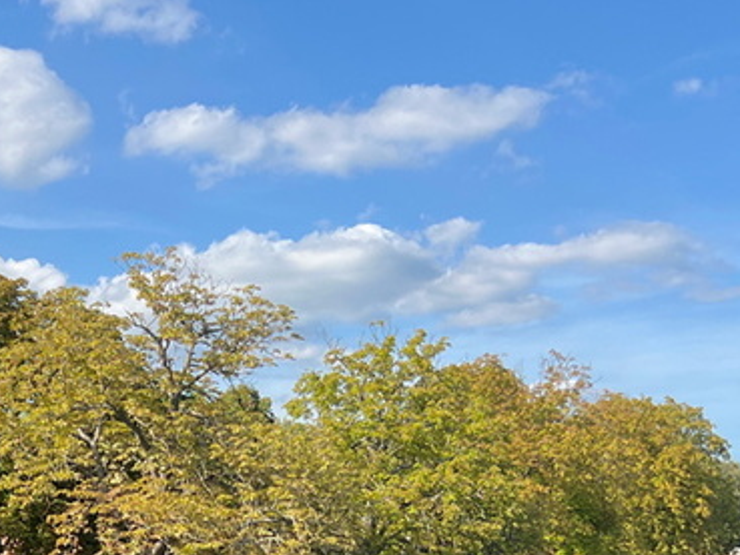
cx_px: 130
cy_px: 709
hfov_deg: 26.8
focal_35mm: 71
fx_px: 1518
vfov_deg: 19.3
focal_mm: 5.7
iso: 50
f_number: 1.5
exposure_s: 1/2208
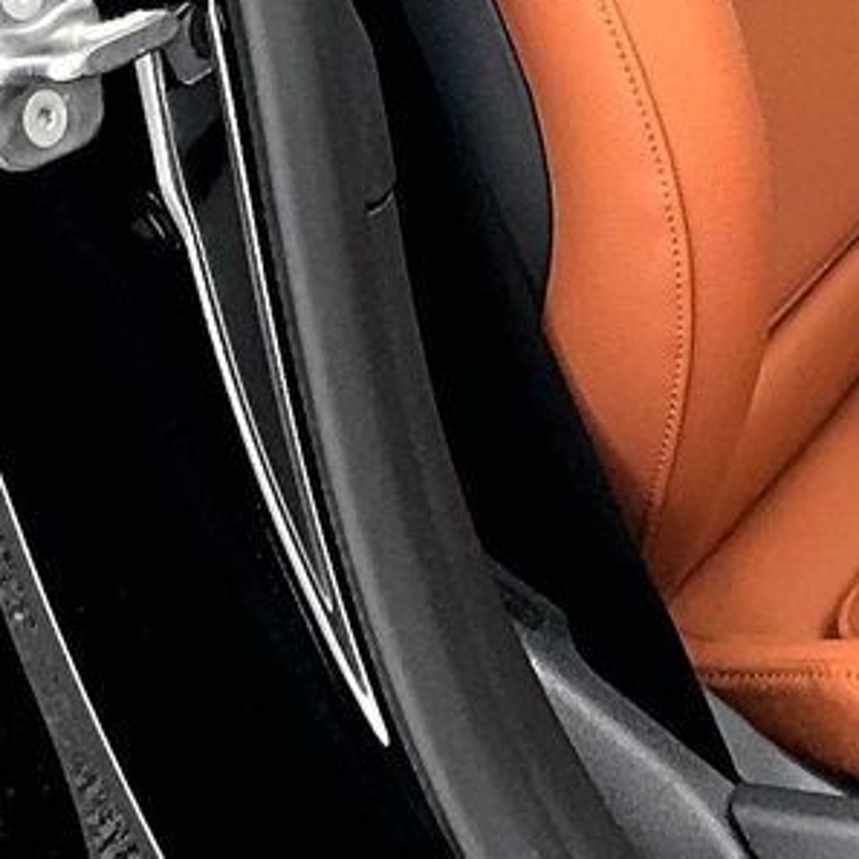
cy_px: -576
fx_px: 3874
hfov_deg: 12.2
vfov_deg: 11.9
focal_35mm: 138
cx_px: 1171
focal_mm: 3
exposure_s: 1/40
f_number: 1.8
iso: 250
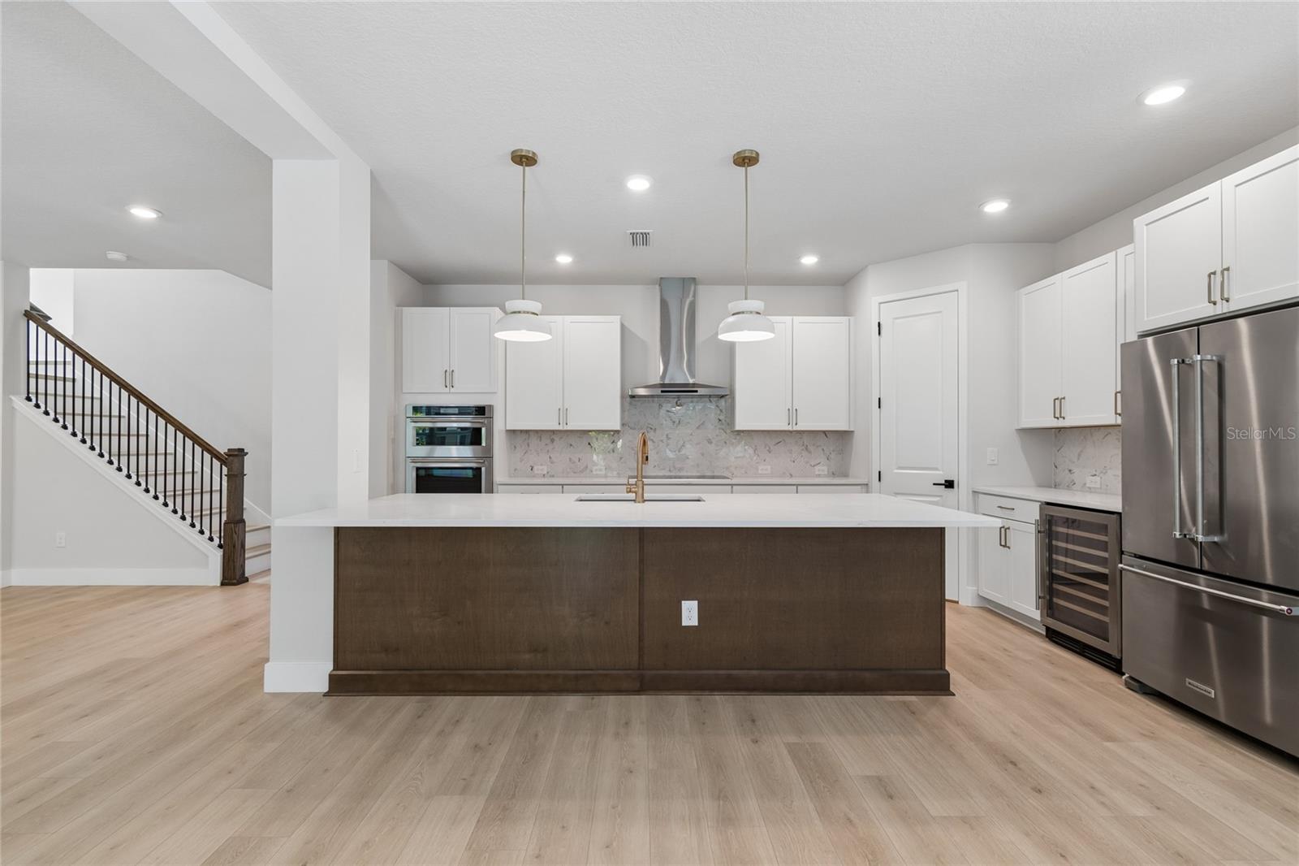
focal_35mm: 15
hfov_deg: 100.4
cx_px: 650
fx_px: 541
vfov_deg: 77.3
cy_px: 433
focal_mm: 10
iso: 100
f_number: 7.1
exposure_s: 1/5
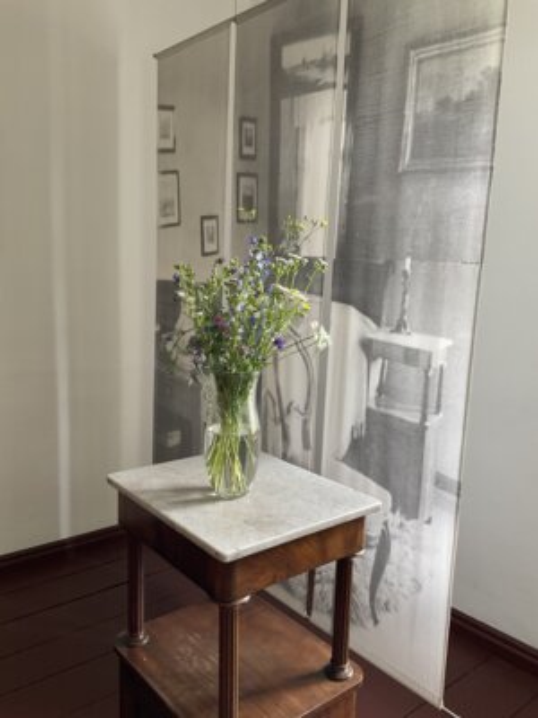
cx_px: 269
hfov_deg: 48.2
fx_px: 601
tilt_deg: -8.2
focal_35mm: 29
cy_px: 359
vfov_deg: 61.7
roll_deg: -2.4
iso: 100
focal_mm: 3
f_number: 1.8
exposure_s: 1/50
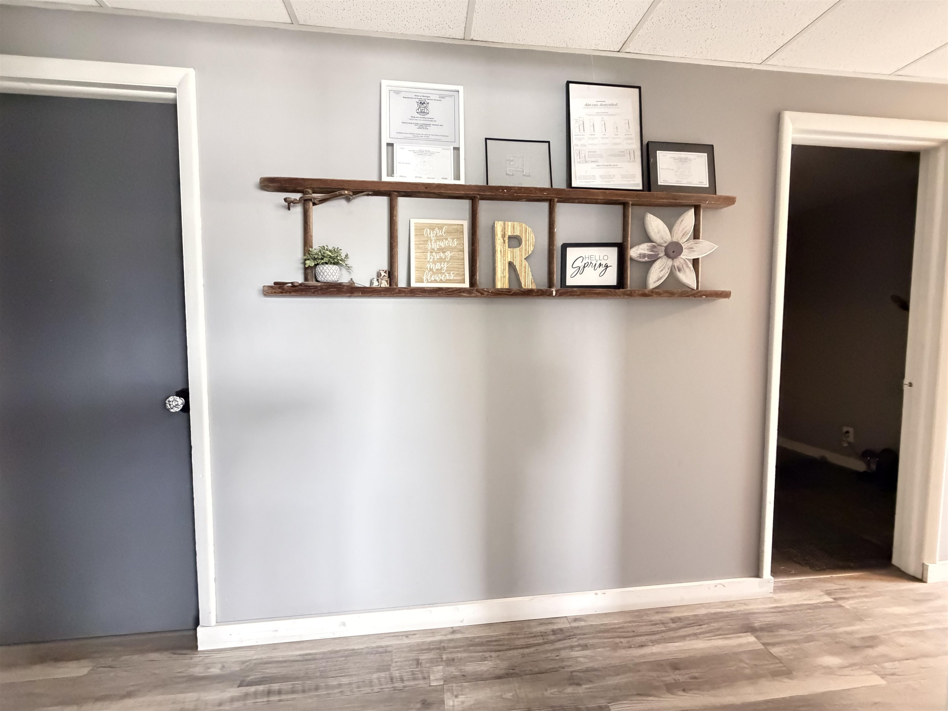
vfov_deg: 85.7
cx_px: 474
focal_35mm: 14
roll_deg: +0.7
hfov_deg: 102.1
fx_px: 383
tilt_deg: -2.7
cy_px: 356
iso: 1600
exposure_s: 1/30
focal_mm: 2.22
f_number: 2.2
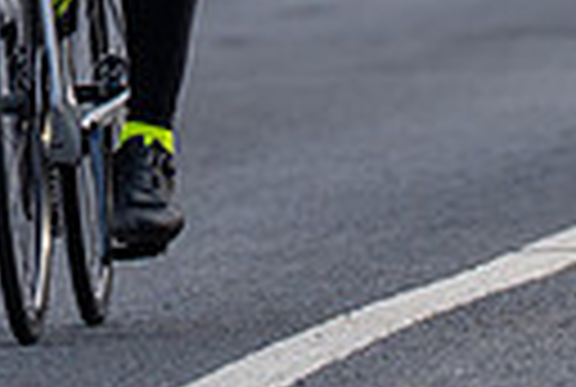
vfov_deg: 0.9
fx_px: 25147
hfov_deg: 1.3
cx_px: 94
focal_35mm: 1568
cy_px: -494
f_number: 4
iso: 250
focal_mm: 200
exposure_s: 1/800
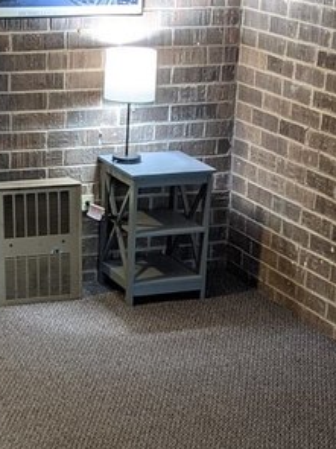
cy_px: 353
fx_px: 1282
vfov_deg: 19.7
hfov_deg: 14.9
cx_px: 82
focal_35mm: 99
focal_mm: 4.38
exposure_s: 1/8
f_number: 1.73
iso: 60
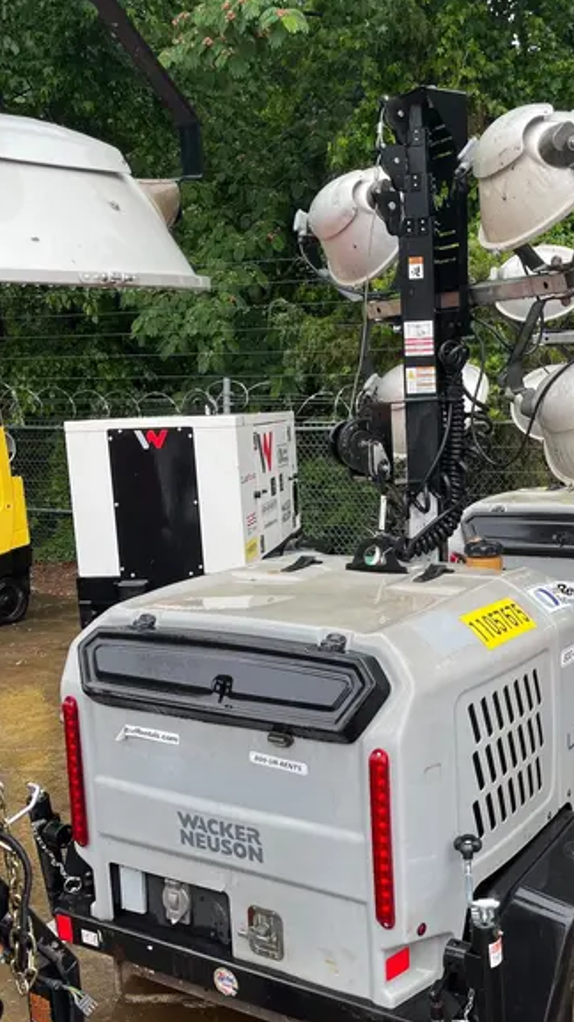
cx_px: 400
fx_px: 975
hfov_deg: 32.4
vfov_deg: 55.2
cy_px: 573
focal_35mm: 36
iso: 40
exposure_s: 1/154
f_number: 1.6
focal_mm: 5.1
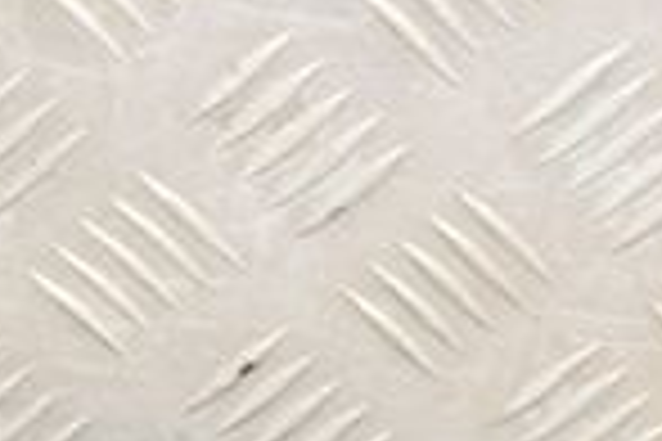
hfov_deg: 10.5
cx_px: 360
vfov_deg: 6.8
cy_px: 914
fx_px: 3604
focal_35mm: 196
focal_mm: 30
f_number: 6.3
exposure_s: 1/125
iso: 1600
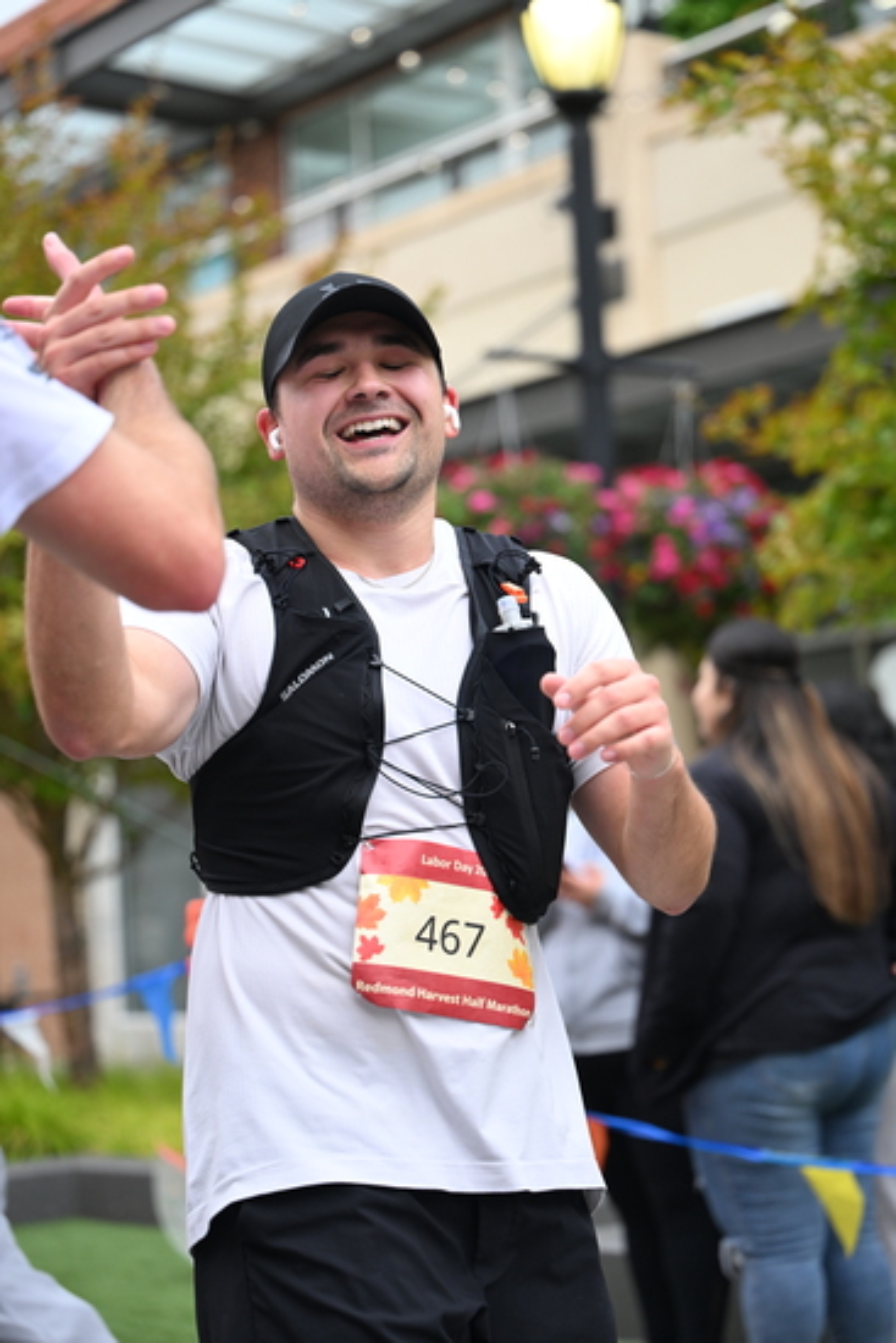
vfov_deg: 28.8
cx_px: 448
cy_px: 672
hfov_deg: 19.5
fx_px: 2611
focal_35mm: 70
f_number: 2.8
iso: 1000
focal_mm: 70
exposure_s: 1/2000
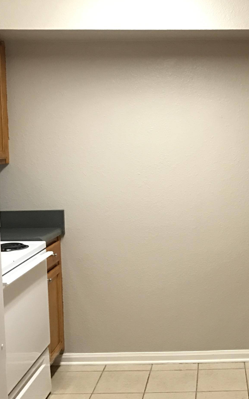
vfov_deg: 41.8
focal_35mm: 48
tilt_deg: -5.3
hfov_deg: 26.0
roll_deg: +0.2
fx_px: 521
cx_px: 223
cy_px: 196
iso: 80
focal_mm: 3.99
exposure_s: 1/15
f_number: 1.8
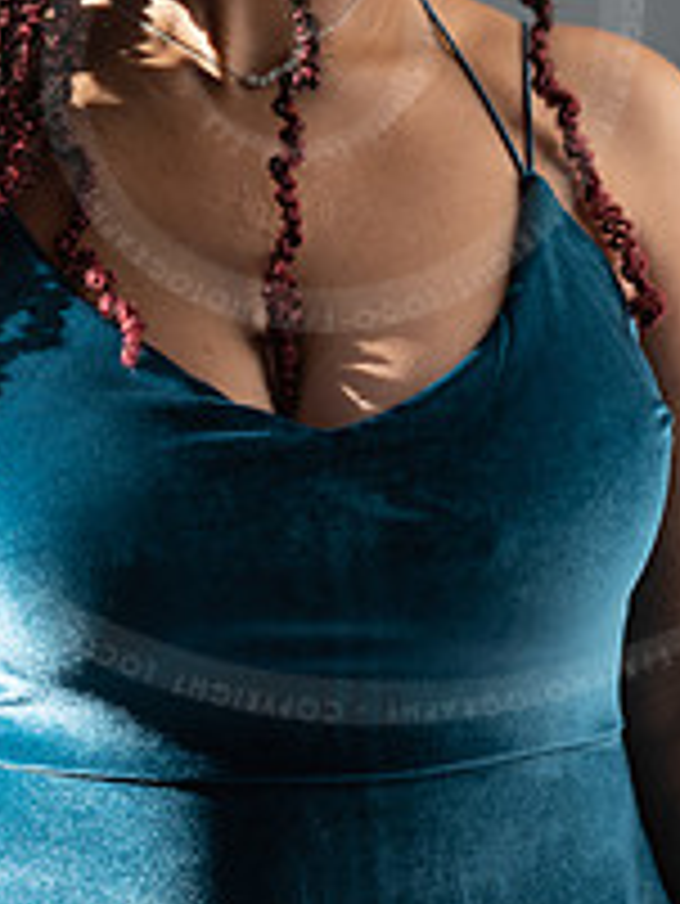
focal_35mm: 183
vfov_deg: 10.8
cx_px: 333
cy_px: 139
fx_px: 4788
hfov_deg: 8.1
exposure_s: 1/1600
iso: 200
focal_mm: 85
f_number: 1.8
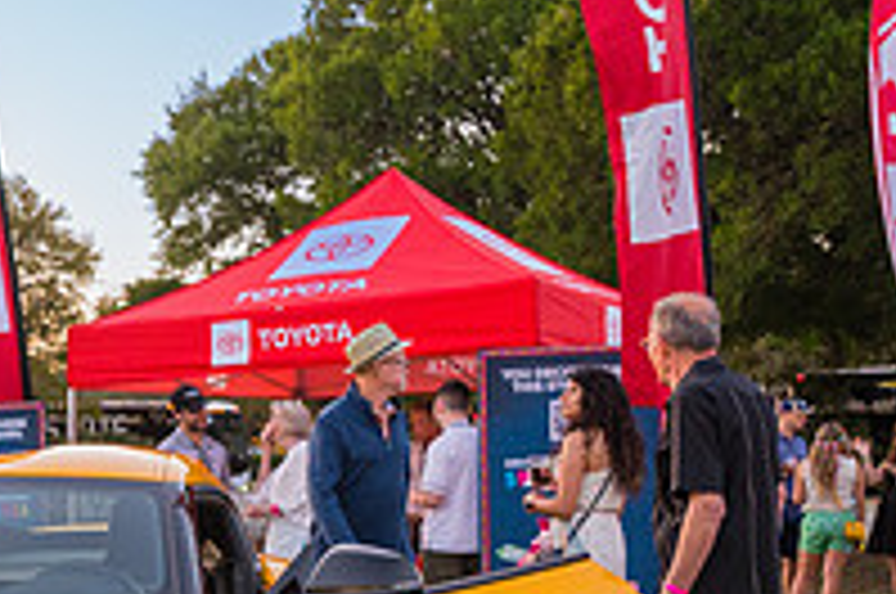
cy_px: 616
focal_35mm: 70
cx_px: 9
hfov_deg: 27.3
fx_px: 1739
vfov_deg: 18.8
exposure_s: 1/500
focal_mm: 24
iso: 1250
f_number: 4
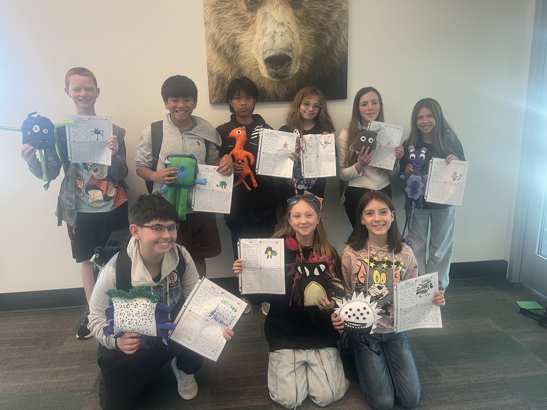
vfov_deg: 53.1
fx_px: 411
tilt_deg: -12.9
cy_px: 205
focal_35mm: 26
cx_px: 274
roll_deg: +1.6
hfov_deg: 67.3
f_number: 1.6
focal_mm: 5.1
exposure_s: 1/75
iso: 125
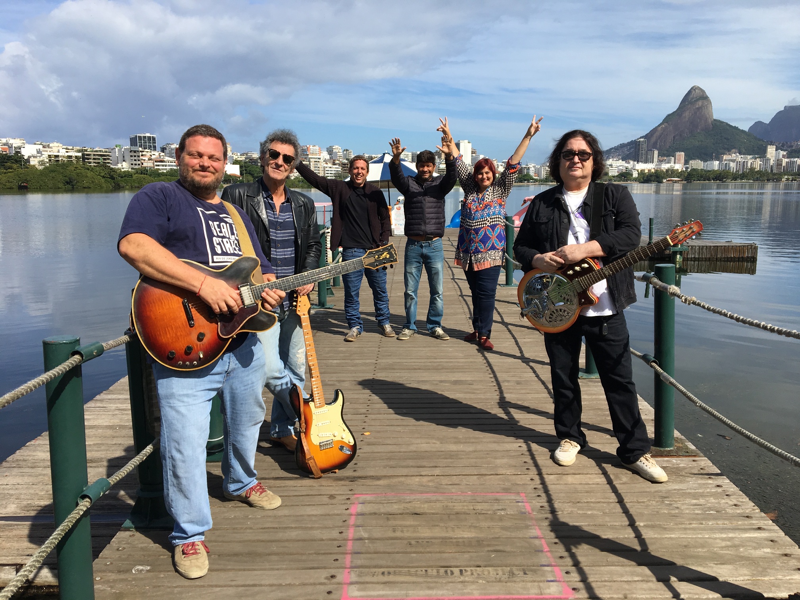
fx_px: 670
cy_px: 300
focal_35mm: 29
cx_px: 400
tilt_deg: -10.0
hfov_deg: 61.7
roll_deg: +0.0
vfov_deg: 48.2
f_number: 2.2
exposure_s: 1/1923
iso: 25
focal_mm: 4.15
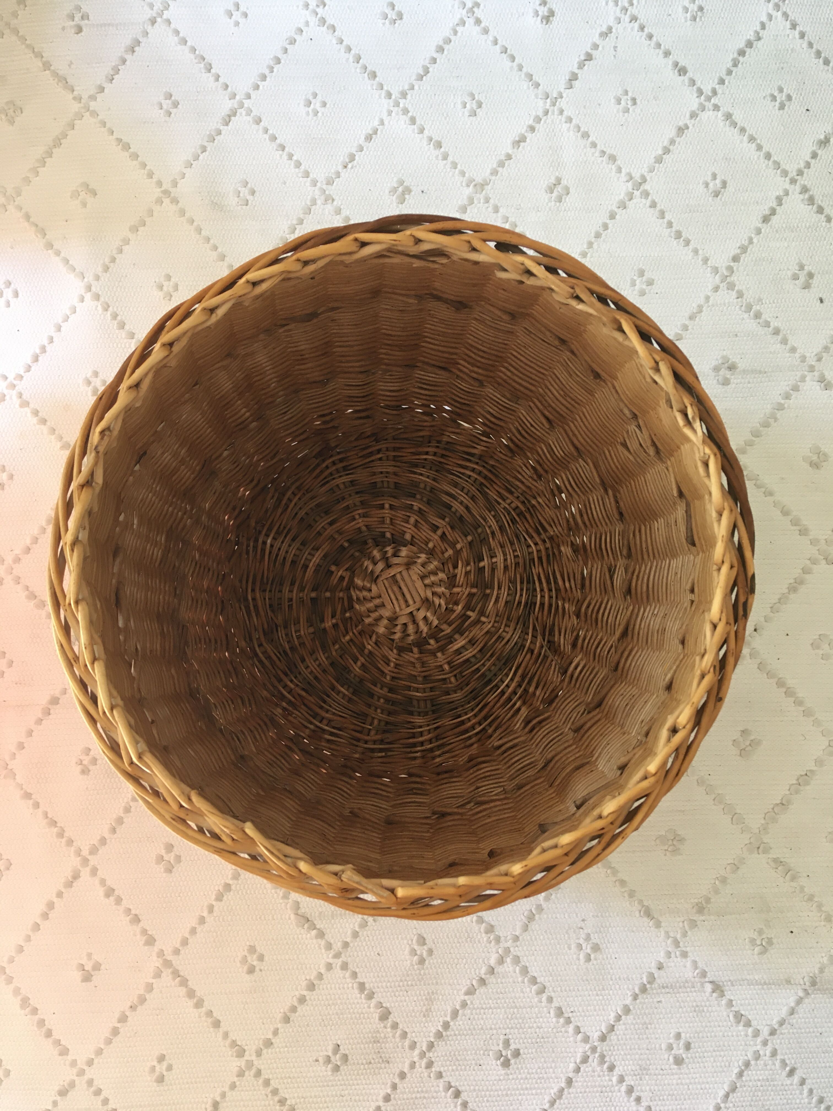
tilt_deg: -84.9
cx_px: 416
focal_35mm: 29
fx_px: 930
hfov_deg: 48.2
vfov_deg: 61.7
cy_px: 556
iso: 80
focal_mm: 4.15
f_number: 2.2
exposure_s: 1/33
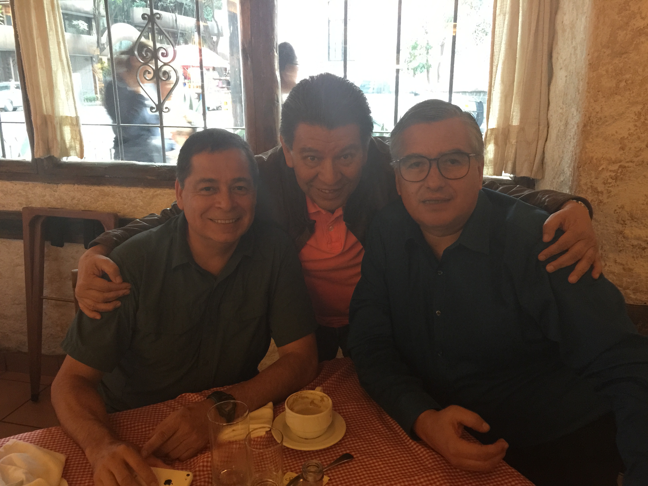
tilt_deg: -15.8
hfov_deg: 61.7
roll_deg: -0.5
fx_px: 543
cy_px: 243
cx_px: 324
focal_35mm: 29
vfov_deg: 48.2
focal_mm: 4.15
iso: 125
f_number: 2.2
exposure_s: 1/4
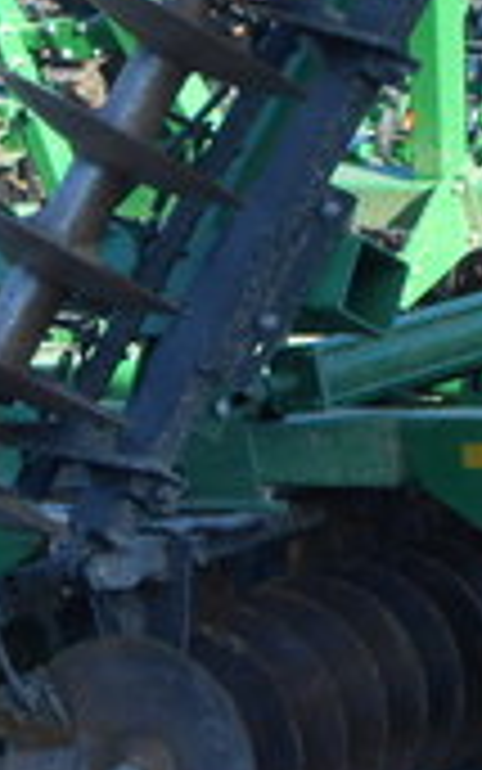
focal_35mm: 165
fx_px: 3465
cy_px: 126
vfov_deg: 12.6
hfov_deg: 8.0
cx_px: 234
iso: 80
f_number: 4.8
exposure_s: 1/160
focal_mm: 8.8
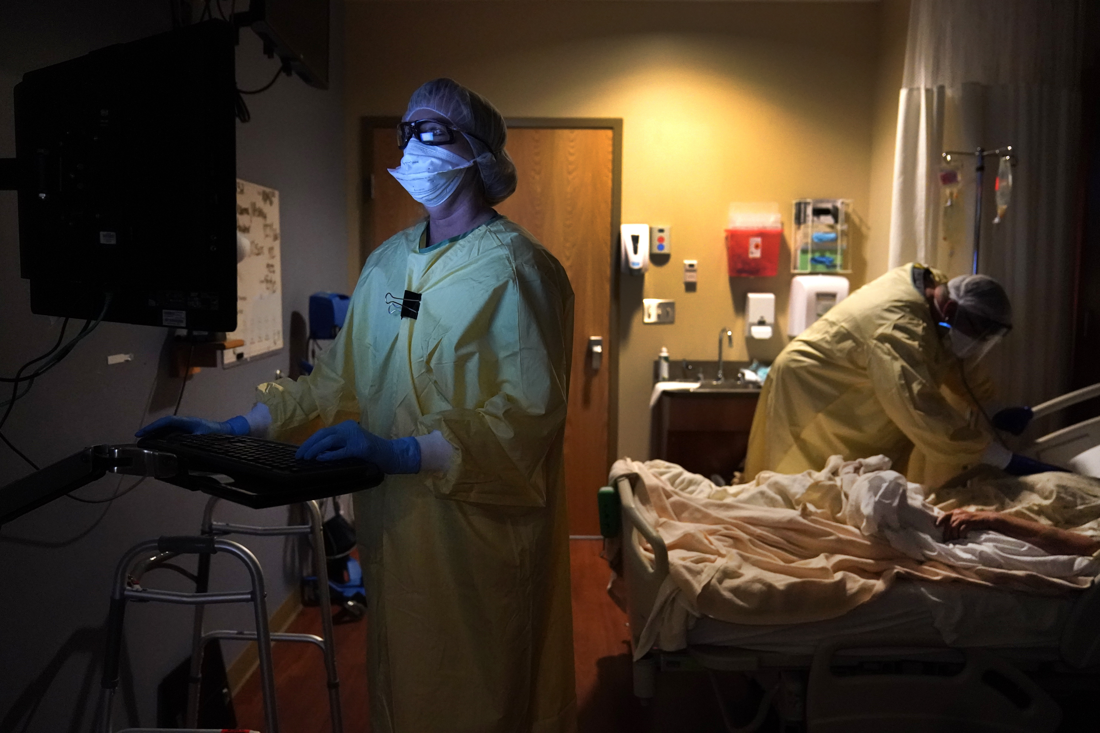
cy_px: 366
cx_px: 550
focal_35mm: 27
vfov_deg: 47.9
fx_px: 825
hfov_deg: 67.4
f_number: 2.8
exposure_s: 1/640
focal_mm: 27
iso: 8000
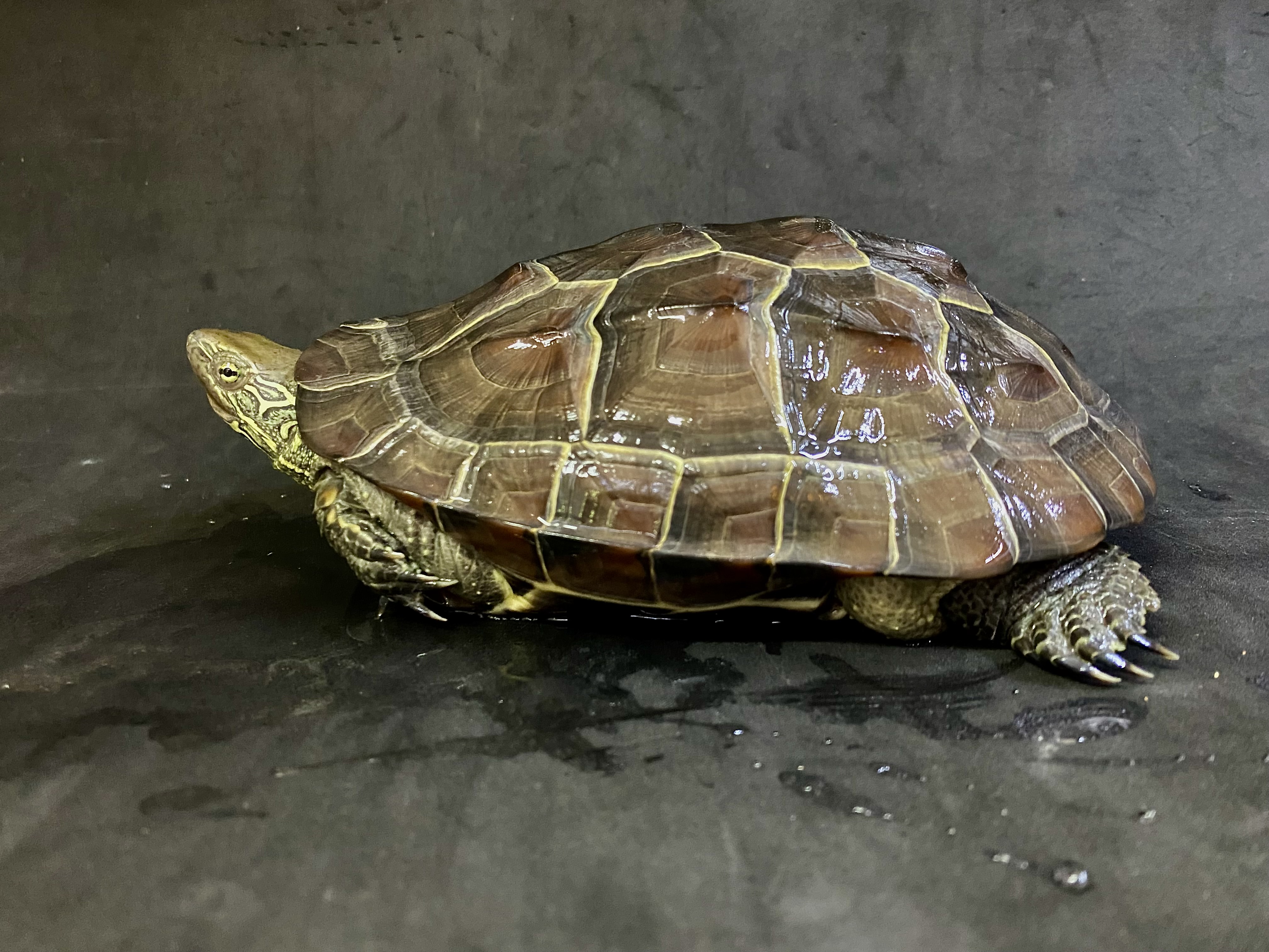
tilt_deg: -15.3
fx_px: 953
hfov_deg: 67.3
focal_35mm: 26
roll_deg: +0.0
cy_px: 476
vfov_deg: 53.1
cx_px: 634
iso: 1000
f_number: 1.8
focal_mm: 4.25
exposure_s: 1/25
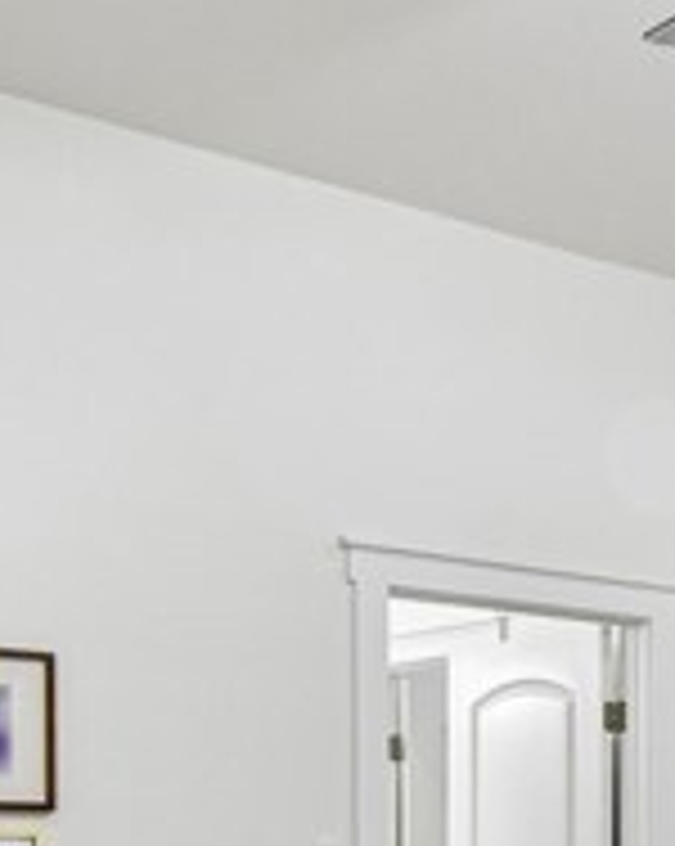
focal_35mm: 76
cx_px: 918
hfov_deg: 18.5
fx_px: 1901
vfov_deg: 23.7
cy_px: 902
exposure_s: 1/15
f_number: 8
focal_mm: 14
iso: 360
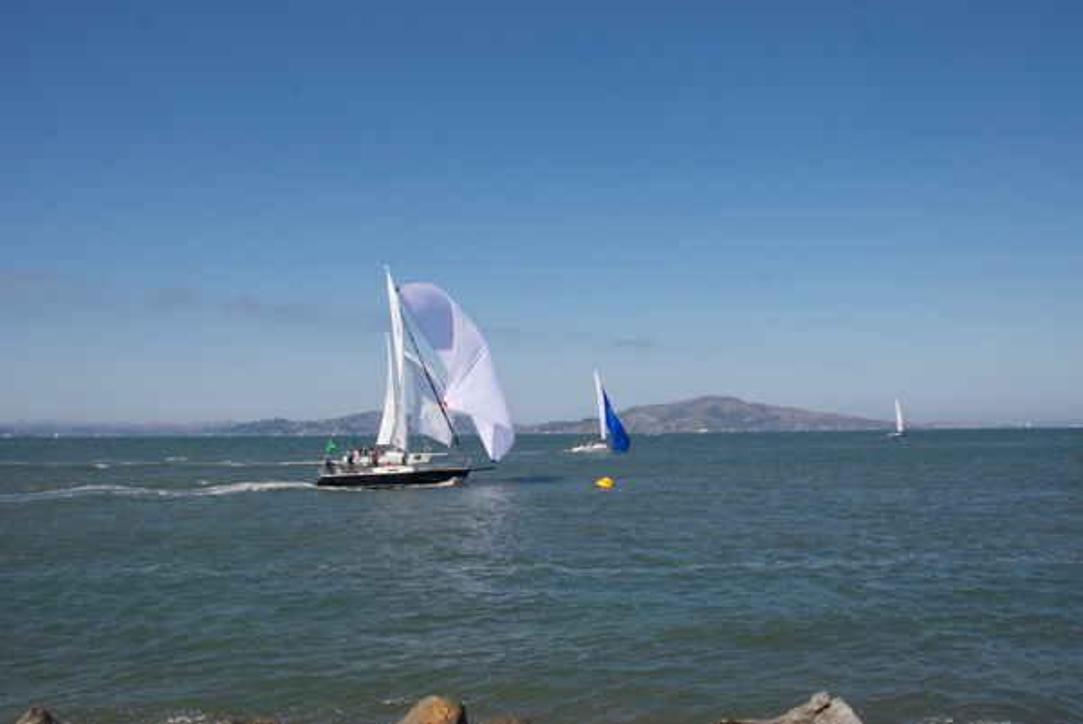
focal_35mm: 30
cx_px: 542
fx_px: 903
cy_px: 362
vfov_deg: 43.7
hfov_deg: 61.9
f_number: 11
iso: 320
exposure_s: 1/500
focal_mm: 20
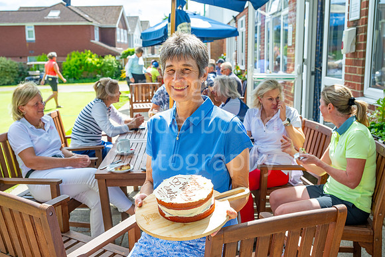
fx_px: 417
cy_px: 128
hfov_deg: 49.5
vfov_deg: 34.2
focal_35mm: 39
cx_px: 192
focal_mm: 39
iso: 200
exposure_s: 1/320
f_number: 5.6
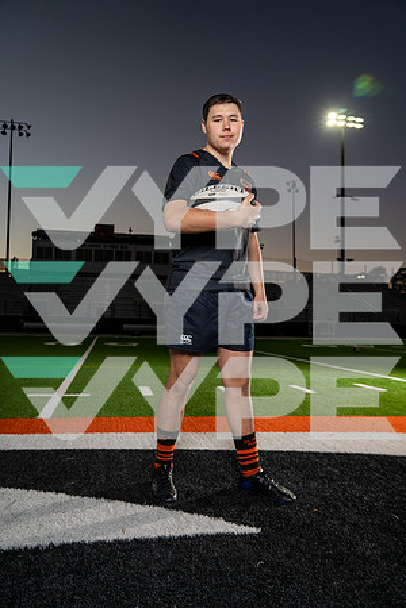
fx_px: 457
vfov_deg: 67.4
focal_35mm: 27
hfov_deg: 47.9
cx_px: 203
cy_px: 304
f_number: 4.5
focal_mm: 27
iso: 160
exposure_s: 1/250
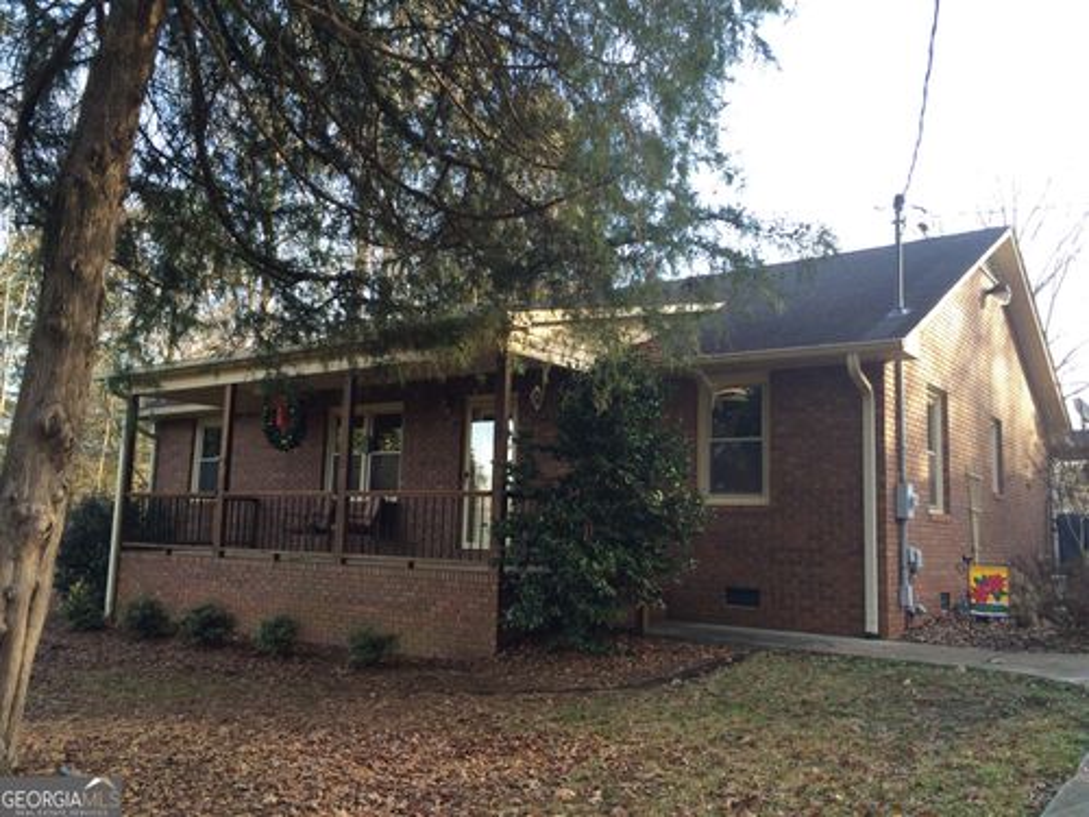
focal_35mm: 29
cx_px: 544
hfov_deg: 61.7
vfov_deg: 48.2
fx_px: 912
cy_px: 408
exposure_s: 1/120
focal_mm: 4.15
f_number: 2.2
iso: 50
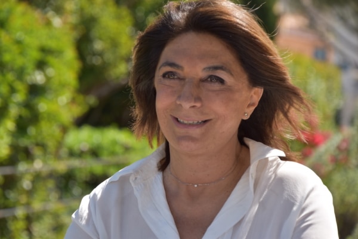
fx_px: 2312
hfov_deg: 8.9
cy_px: 120
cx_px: 179
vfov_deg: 5.9
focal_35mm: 232
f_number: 9
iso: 100
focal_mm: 155
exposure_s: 1/200
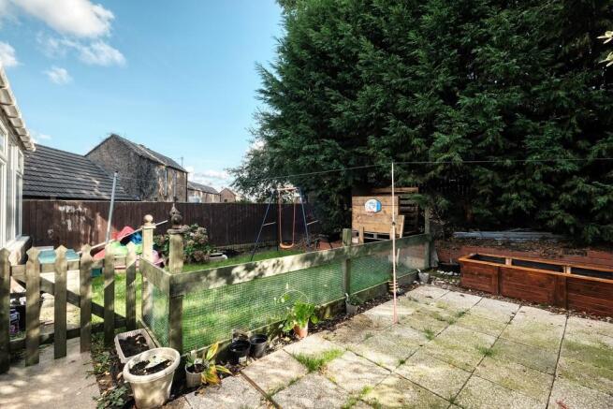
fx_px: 255
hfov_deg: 100.4
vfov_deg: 77.4
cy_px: 204
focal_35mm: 15
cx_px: 306
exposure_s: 1/400
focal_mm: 10
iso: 250
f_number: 8
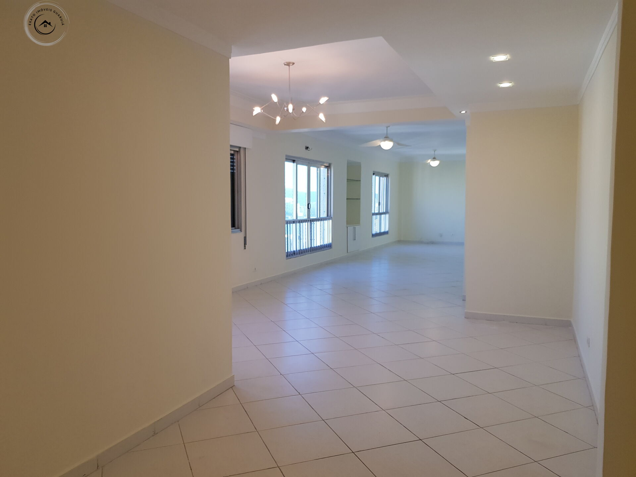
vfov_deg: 53.1
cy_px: 238
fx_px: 478
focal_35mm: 26
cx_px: 318
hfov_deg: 67.3
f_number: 1.7
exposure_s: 1/120
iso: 64
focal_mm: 4.2
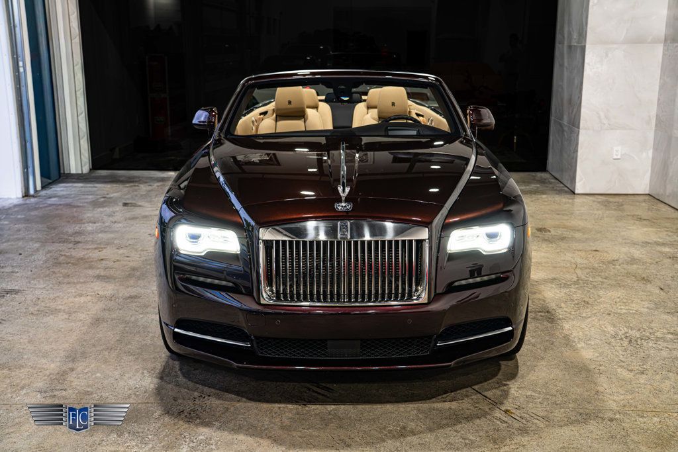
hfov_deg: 45.4
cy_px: 226
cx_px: 339
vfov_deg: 31.2
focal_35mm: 43
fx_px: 810
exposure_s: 1/80
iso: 1250
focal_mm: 43
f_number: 4
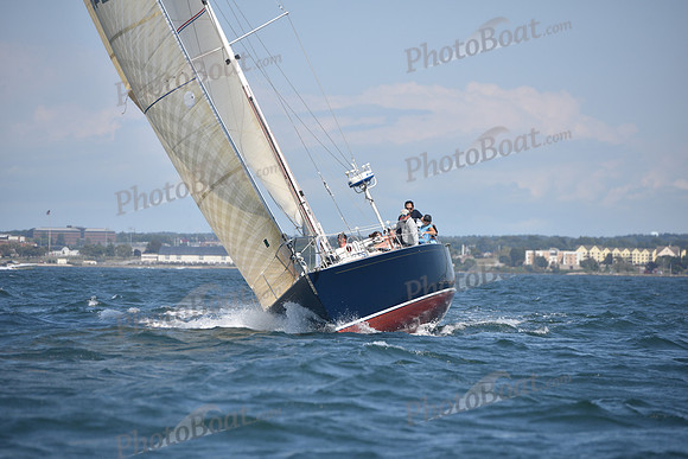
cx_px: 344
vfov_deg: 6.9
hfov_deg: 10.3
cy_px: 230
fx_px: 3823
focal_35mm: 200
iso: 250
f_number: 4.5
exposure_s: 1/1250
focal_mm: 200
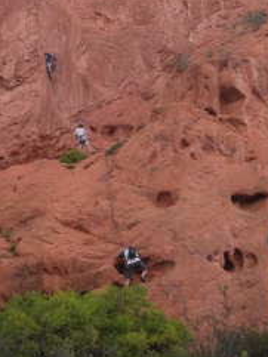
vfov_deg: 28.1
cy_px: 83
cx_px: 86
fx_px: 701
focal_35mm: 68
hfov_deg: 21.5
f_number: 3.5
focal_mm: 6.3
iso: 64
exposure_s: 1/100
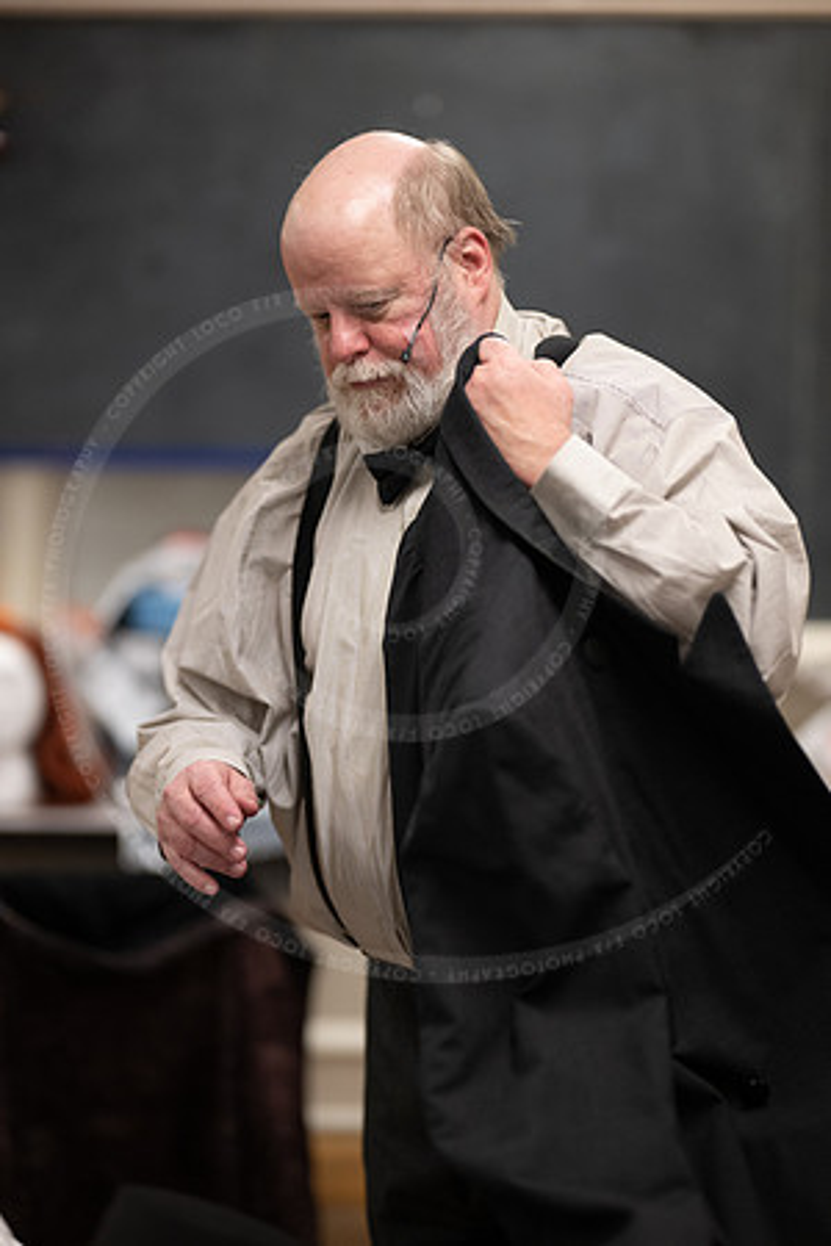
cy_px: 623
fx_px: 2943
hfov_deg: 16.1
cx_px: 416
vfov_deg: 23.9
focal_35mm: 85
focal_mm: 85
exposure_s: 1/1600
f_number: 1.2
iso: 2000
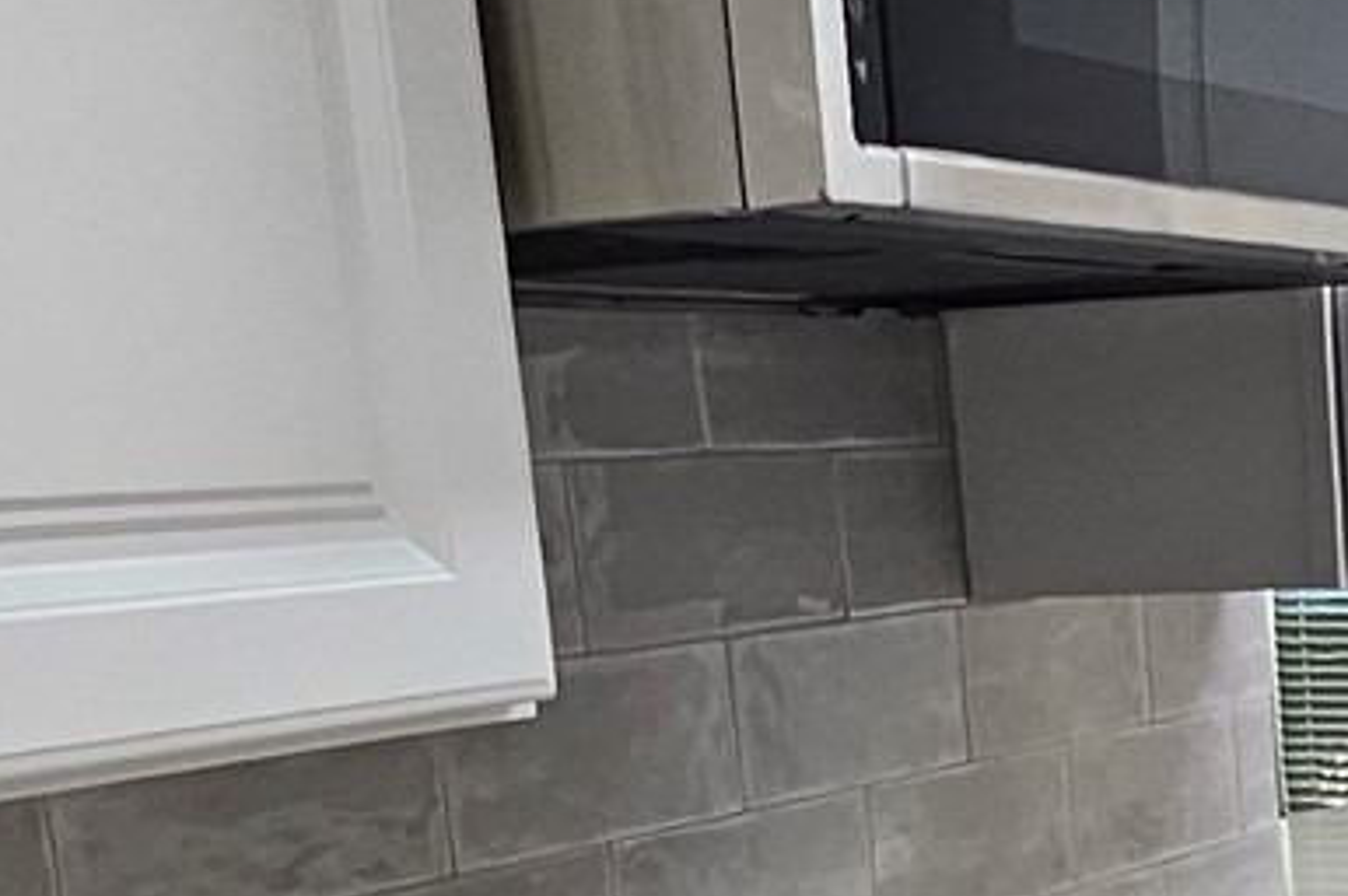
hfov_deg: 26.0
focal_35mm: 72
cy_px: 1064
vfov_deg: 18.0
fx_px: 2694
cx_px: 1471
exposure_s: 1/60
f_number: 2.2
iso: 100
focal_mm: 1.7
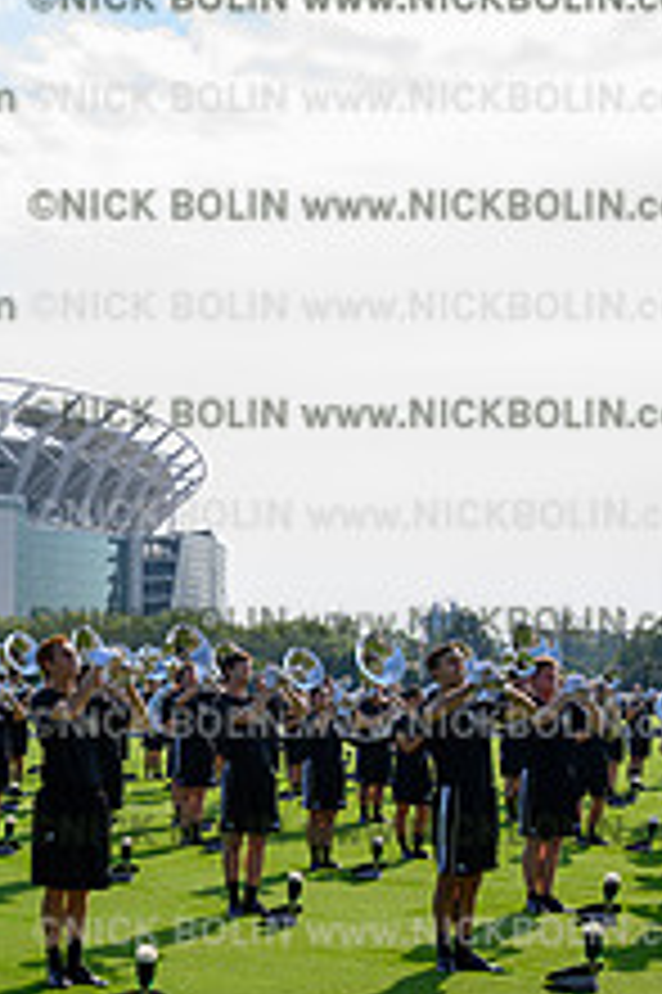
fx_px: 1740
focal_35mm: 63
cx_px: -333
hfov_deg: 18.9
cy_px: 726
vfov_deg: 31.4
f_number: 7.1
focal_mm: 24
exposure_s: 1/200
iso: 80
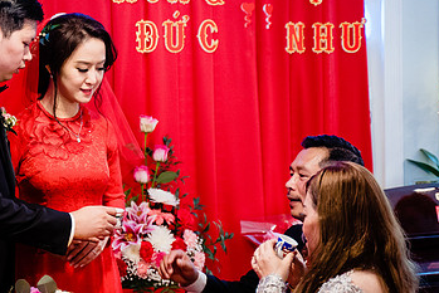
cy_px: 139
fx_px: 1488
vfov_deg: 11.2
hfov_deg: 16.7
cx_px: 135
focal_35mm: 122
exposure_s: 1/125
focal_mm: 62
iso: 2500
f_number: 2.8
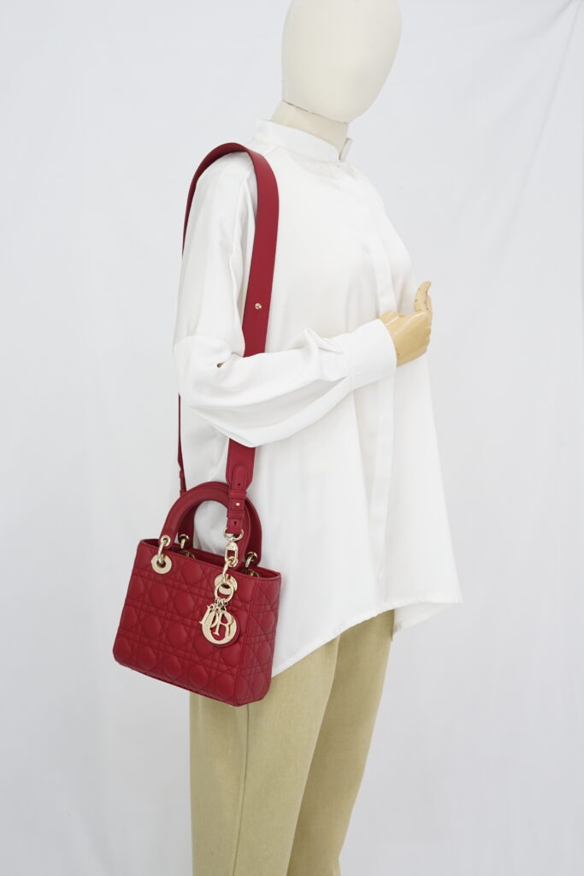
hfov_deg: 27.0
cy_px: 438
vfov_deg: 39.6
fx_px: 1216
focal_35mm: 50
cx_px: 292
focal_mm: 50
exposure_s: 1/8
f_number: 6.3
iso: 640
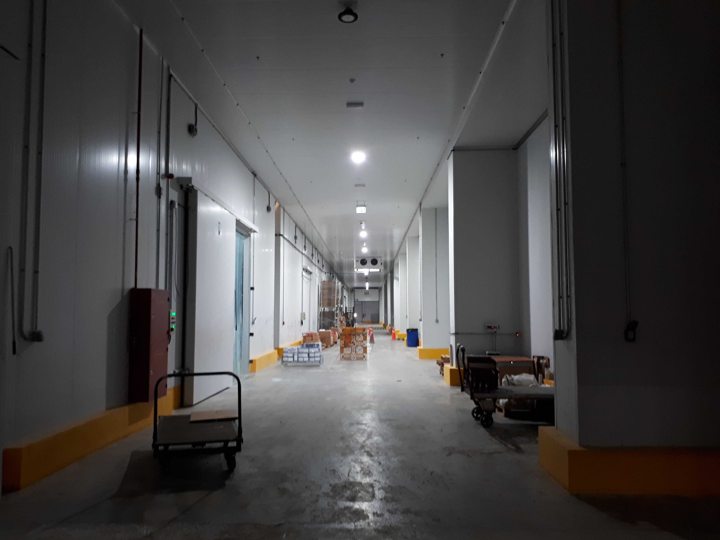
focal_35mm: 28
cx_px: 351
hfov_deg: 63.4
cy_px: 267
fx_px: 582
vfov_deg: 49.8
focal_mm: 3.6
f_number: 1.9
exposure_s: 1/20
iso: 160
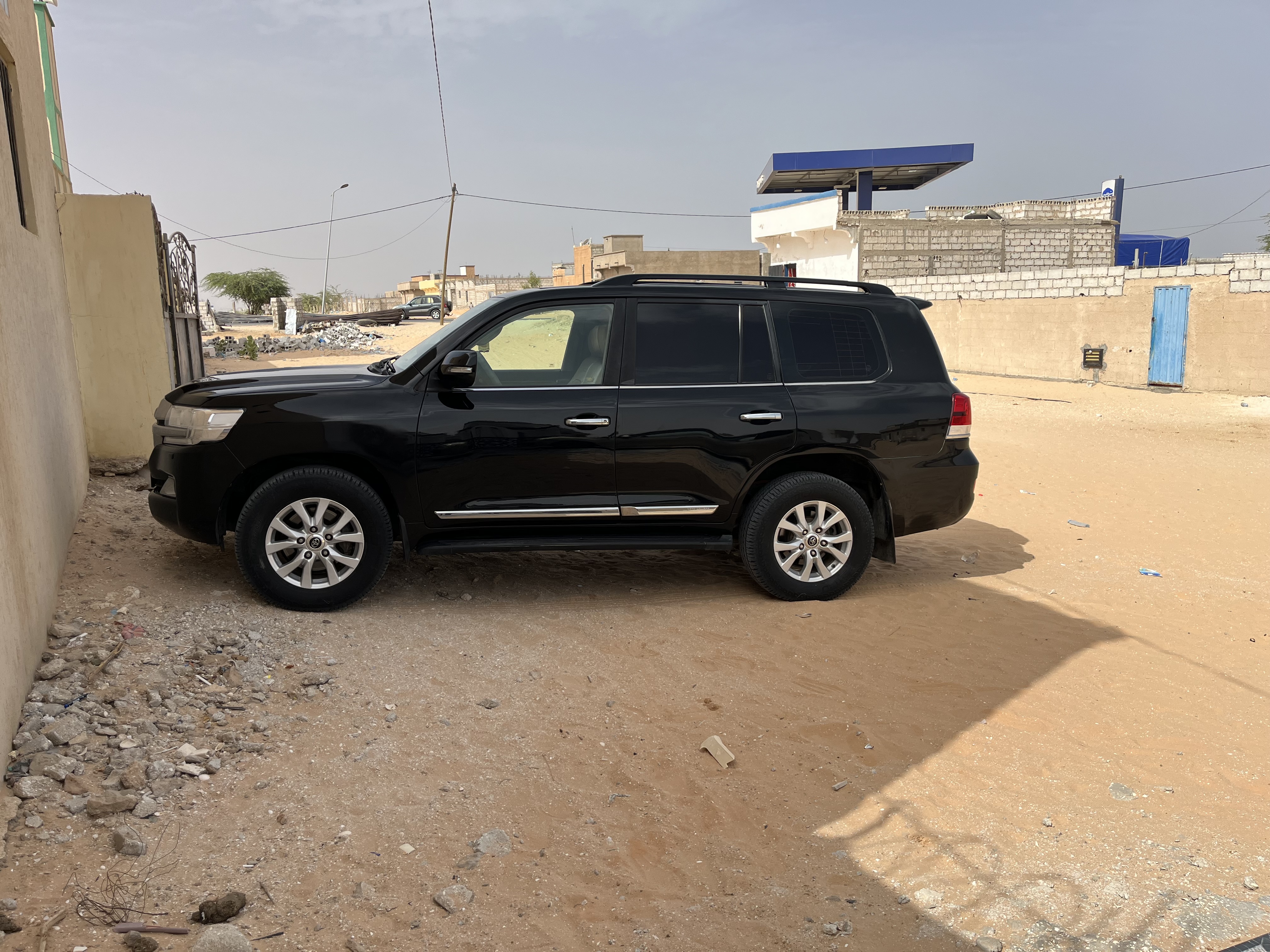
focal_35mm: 26
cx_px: 635
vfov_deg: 53.1
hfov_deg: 67.3
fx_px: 954
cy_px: 476
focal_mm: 5.1
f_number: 1.6
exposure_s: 1/4016
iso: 50
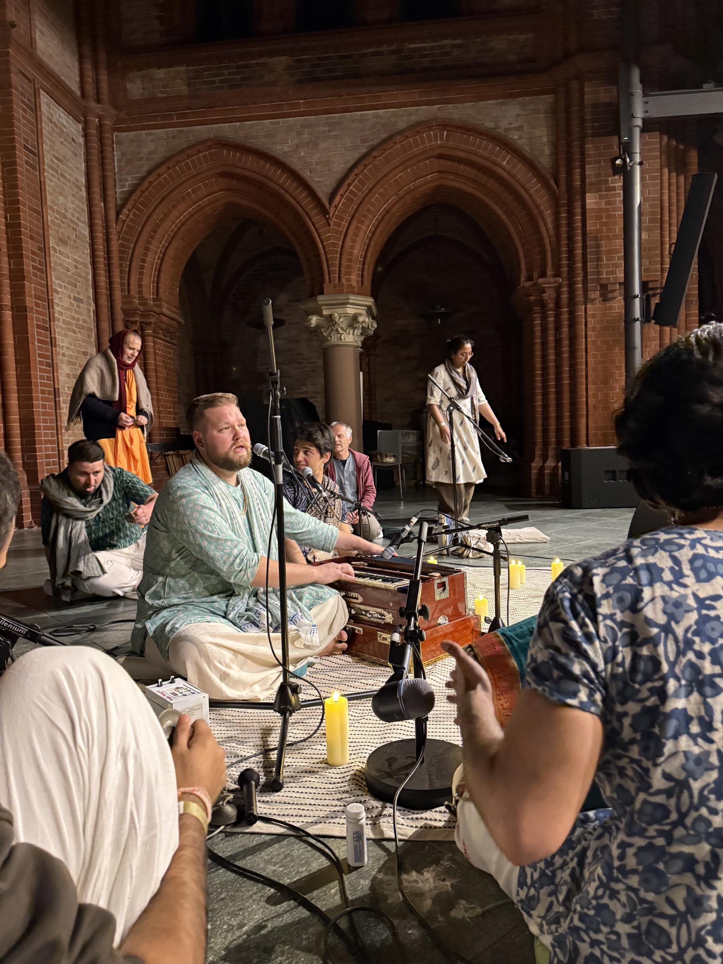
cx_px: 362
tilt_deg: -3.5
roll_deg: +2.5
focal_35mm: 24
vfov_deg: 71.6
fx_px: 668
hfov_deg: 56.8
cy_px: 482
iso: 800
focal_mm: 6.76
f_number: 1.78
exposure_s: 1/34
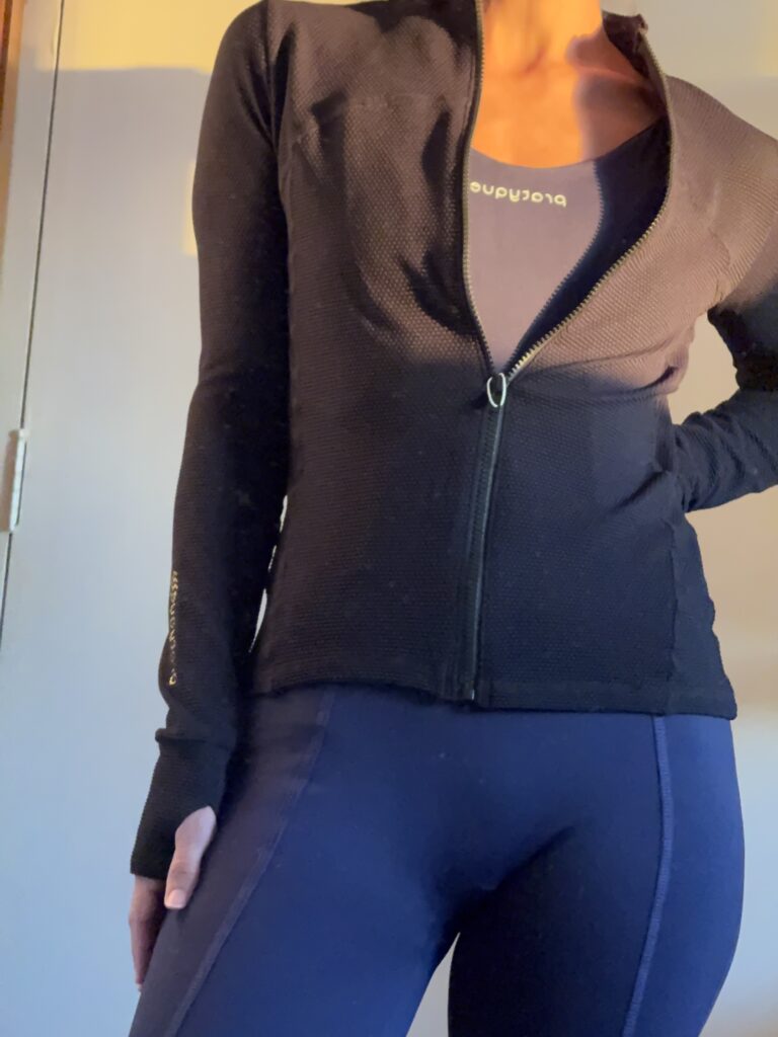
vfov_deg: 16.4
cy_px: 518
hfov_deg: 12.3
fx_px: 3596
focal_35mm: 120
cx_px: 389
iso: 800
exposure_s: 1/60
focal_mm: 15.66
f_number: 2.8
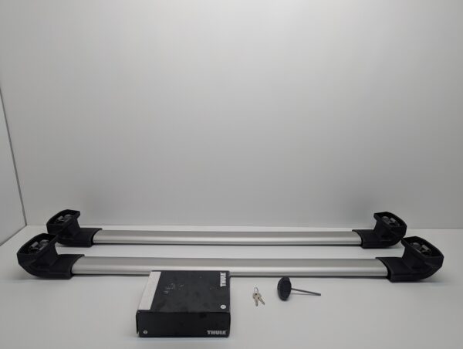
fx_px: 322
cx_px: 232
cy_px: 174
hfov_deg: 71.5
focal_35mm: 24
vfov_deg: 57.0
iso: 40
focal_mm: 6.81
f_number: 1.85
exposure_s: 1/96
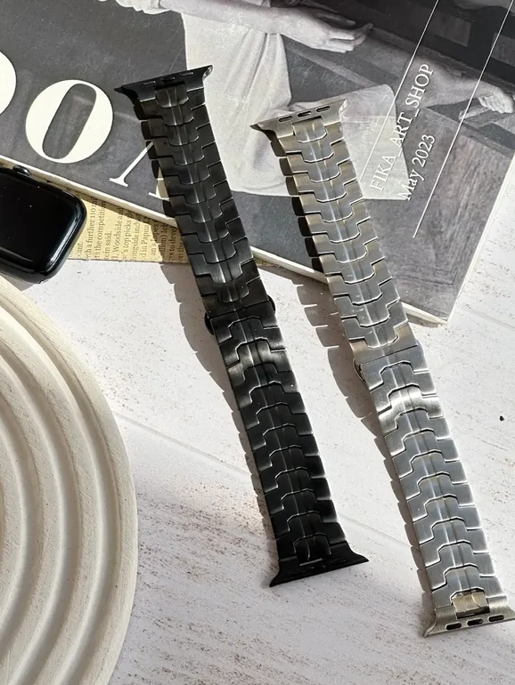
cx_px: 245
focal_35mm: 90
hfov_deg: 16.4
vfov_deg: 21.8
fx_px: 1784
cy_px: 353
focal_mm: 9
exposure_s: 1/508
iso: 32
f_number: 2.8
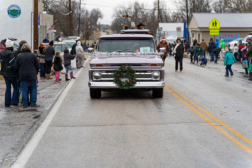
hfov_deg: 23.6
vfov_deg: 15.9
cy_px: 84
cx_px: 126
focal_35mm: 86
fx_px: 602
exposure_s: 1/640
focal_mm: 86
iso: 200
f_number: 2.8
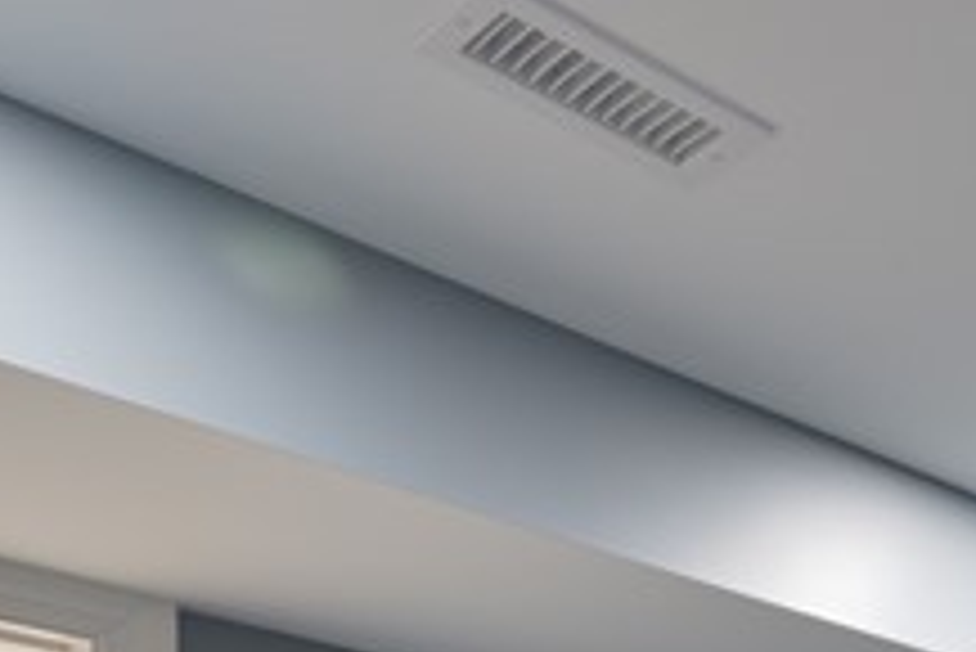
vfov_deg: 15.8
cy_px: 1255
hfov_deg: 25.6
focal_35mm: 70
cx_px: 1201
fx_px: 1899
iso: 400
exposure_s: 1/4
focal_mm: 14
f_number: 9
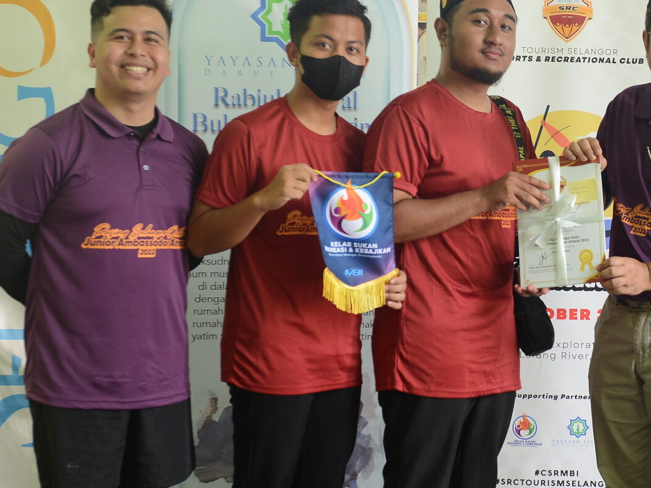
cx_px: 530
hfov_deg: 23.5
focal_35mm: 82
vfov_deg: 18.0
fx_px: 1542
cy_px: 236
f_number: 4.5
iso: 640
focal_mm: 35
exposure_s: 1/100
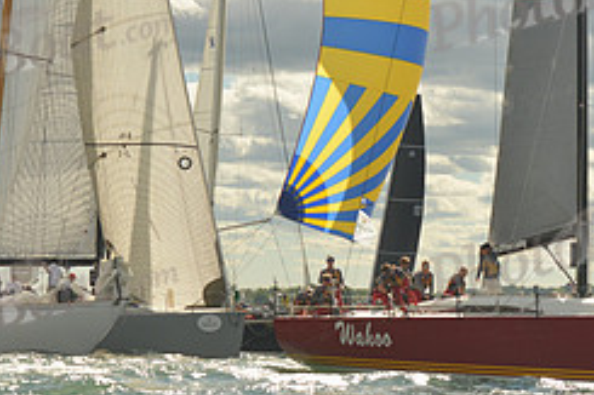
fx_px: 2737
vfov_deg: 8.3
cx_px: 305
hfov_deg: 12.4
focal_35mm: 166
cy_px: 149
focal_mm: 70
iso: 400
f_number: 6.3
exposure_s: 1/640
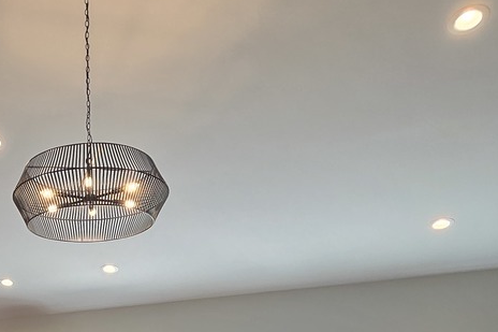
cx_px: 63
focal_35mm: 42
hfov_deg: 43.0
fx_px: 581
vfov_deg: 26.3
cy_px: 448
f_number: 2.2
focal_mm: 2.2
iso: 50
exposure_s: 1/60
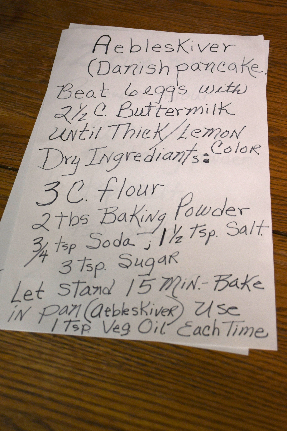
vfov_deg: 43.6
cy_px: 198
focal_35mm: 45
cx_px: 149
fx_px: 538
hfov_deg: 29.9
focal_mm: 26
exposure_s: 1/80
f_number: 3.8
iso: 800
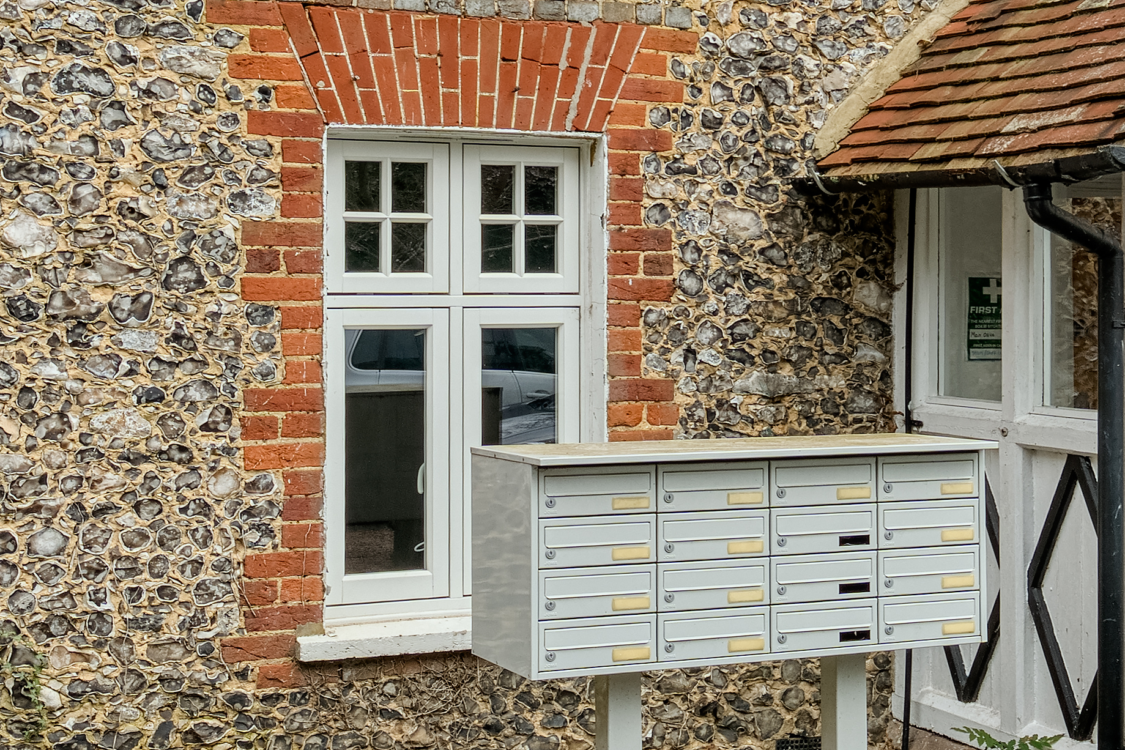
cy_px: -193
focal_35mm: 61
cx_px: 886
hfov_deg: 32.1
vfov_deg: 20.5
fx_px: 1906
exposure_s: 1/50
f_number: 11
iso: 200
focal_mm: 16
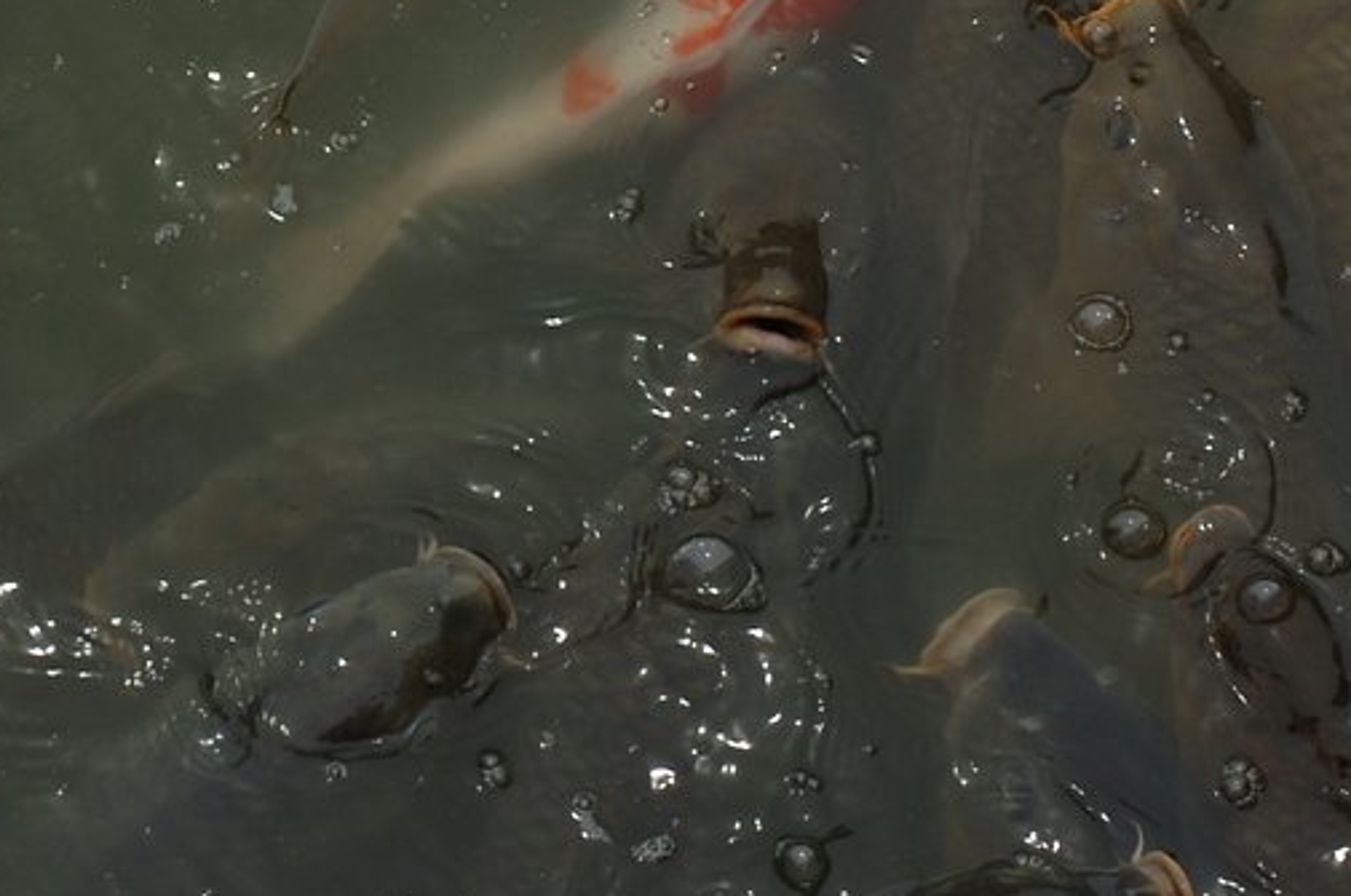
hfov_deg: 13.4
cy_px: 104
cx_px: 177
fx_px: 5695
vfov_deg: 9.0
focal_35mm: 152
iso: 200
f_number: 11
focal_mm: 50
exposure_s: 1/200
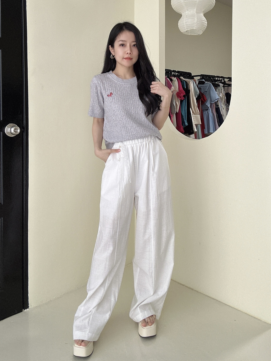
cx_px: 136
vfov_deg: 73.9
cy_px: 180
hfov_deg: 58.9
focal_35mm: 23
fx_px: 240
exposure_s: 1/60
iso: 100
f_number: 1.9
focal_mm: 2.69
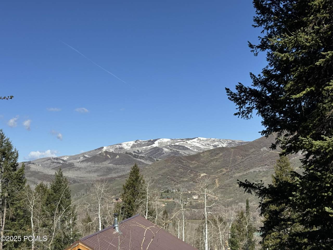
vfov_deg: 30.3
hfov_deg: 39.7
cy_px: 125
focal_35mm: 48
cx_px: 166
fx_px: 462
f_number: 1.78
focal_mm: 6.76
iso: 64
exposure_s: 1/7092
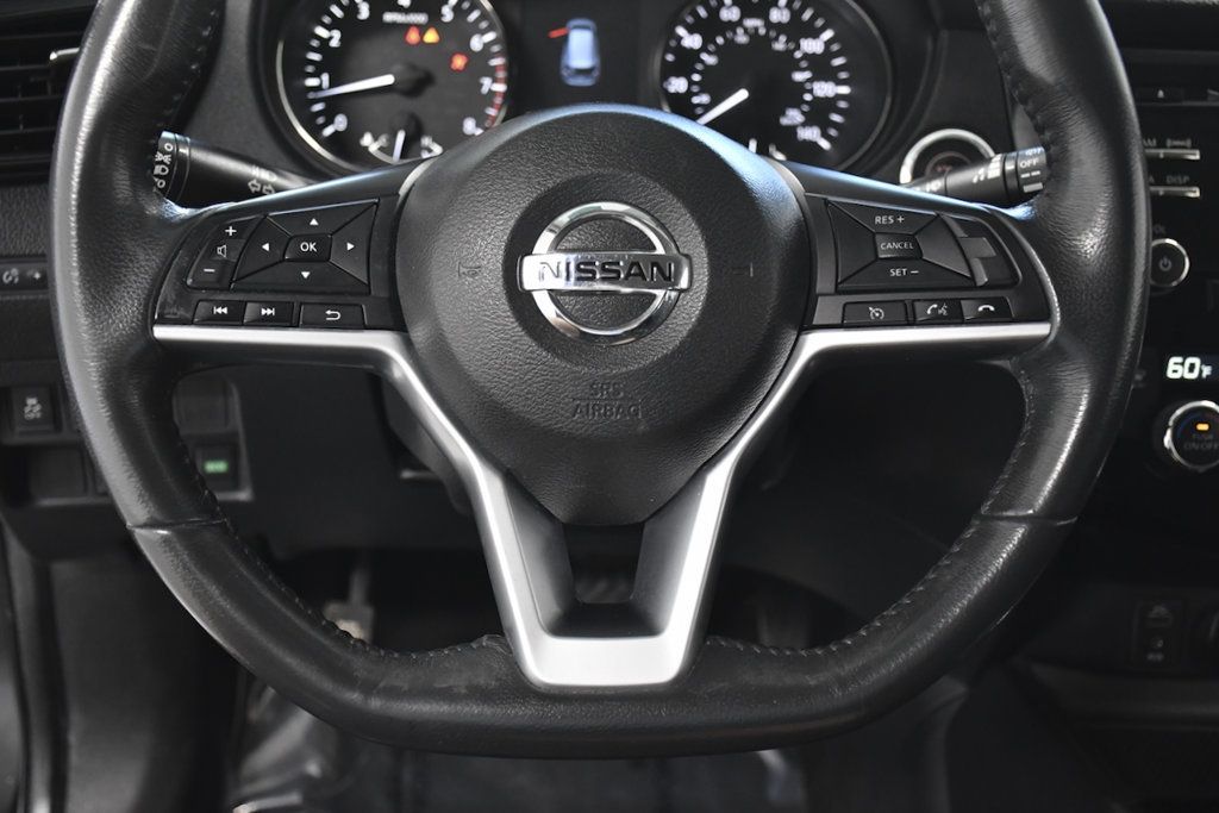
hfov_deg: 43.6
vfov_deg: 29.9
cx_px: 610
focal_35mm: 45
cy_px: 406
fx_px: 1524
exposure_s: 1/200
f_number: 4
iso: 2500
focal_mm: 30
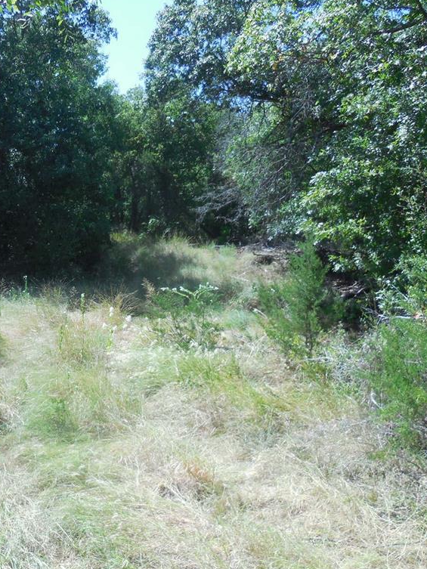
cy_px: 282
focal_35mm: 34
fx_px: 559
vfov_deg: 53.9
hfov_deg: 40.1
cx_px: 86
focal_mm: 4.5
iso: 125
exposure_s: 1/640
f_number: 3.1
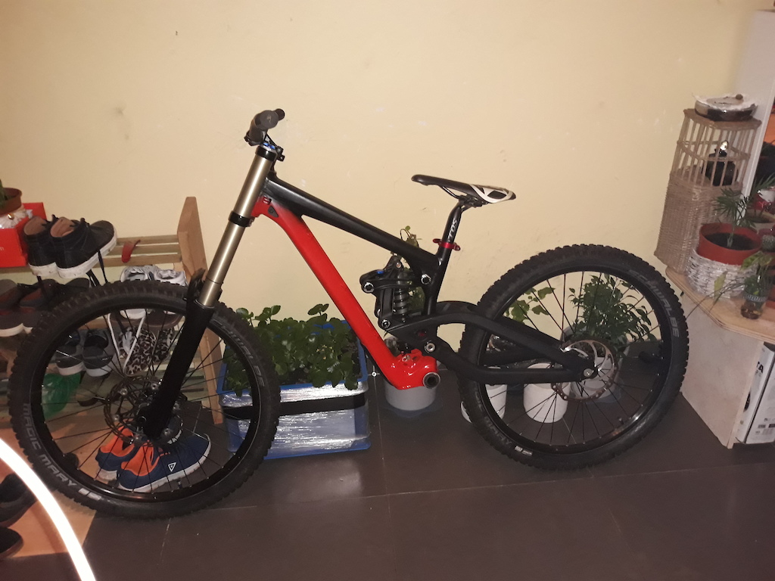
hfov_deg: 65.3
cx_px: 388
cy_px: 290
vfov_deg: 51.4
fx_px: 604
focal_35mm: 27
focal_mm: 3.71
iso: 320
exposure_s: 1/25
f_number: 1.7
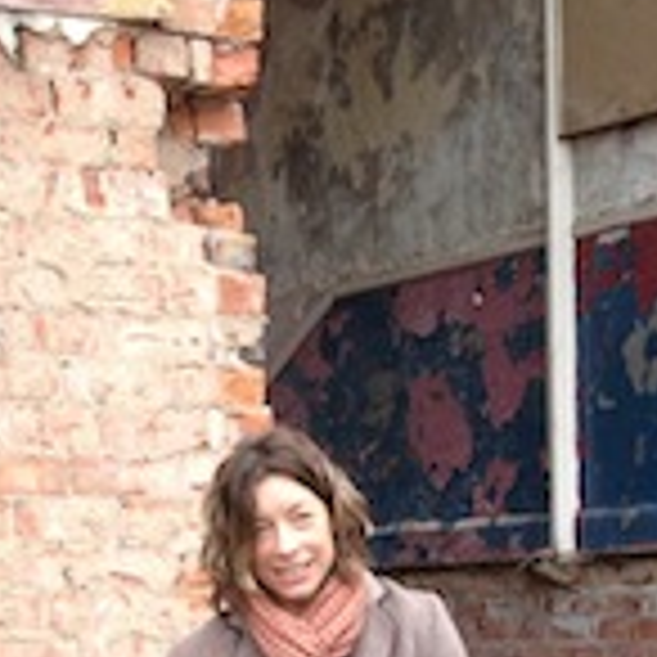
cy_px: 963
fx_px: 2920
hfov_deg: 12.8
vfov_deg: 12.3
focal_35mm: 136
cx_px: 342
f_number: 2.4
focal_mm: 4.28
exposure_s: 1/40
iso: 64
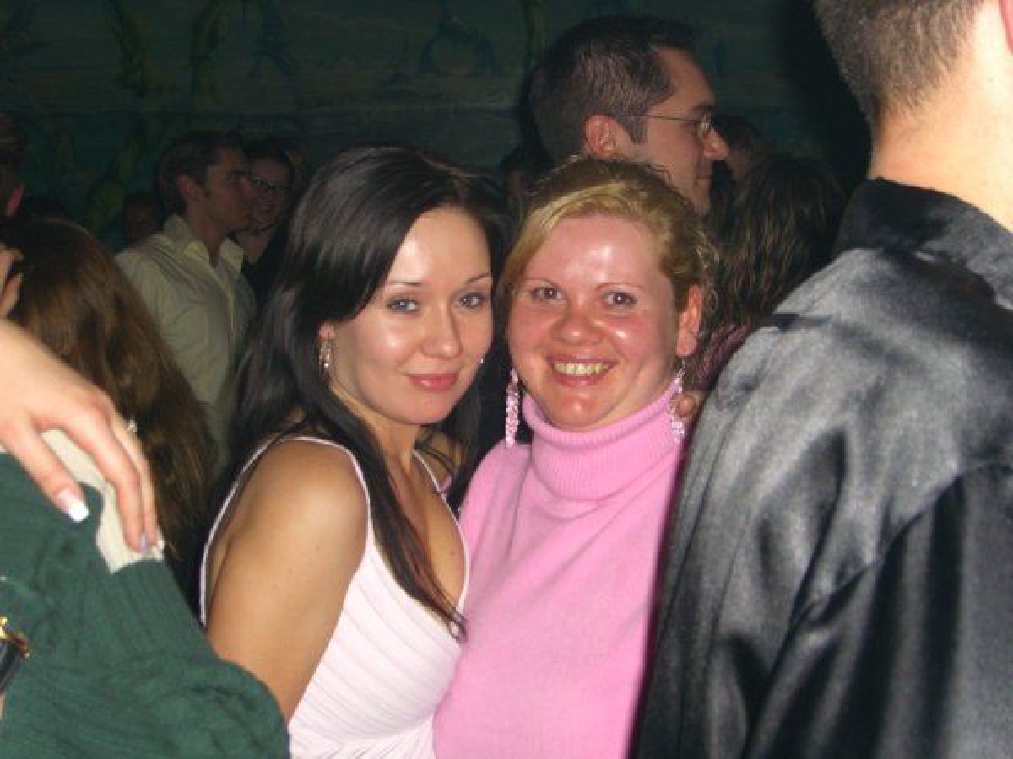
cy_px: 380
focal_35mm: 57
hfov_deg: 33.8
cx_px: 506
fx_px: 1668
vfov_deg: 25.7
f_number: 3.6
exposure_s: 1/60
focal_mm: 11.8
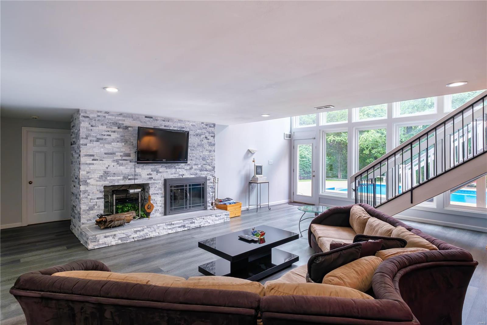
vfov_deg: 67.4
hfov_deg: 90.0
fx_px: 243
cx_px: 244
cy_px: 162
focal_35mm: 18
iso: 400
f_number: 5.6
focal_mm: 12
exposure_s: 1/20
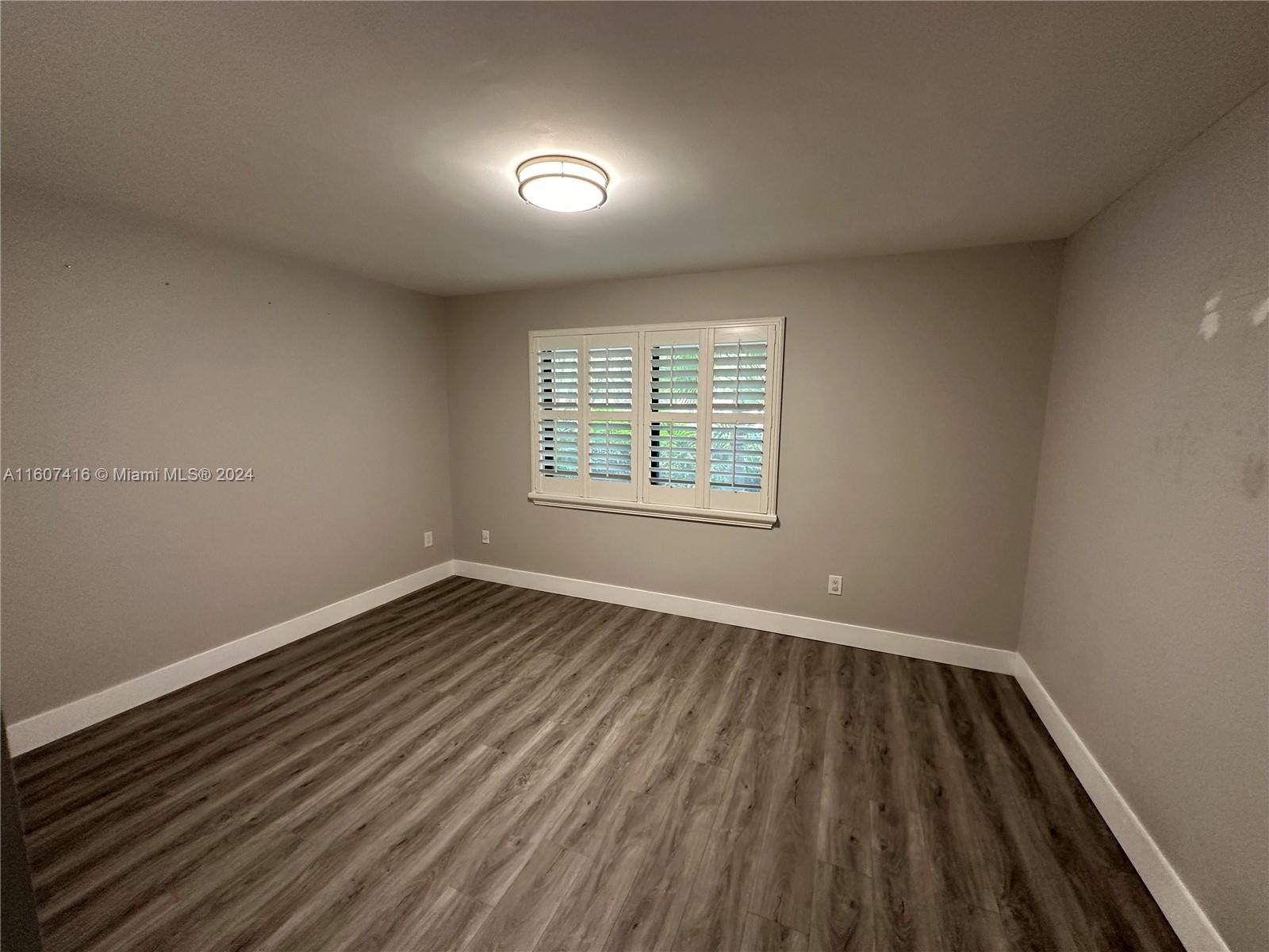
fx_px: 513
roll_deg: -0.5
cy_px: 476
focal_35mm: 14
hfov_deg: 102.1
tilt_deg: -6.9
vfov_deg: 85.7
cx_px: 634
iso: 250
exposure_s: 1/60
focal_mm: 2.22
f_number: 2.2
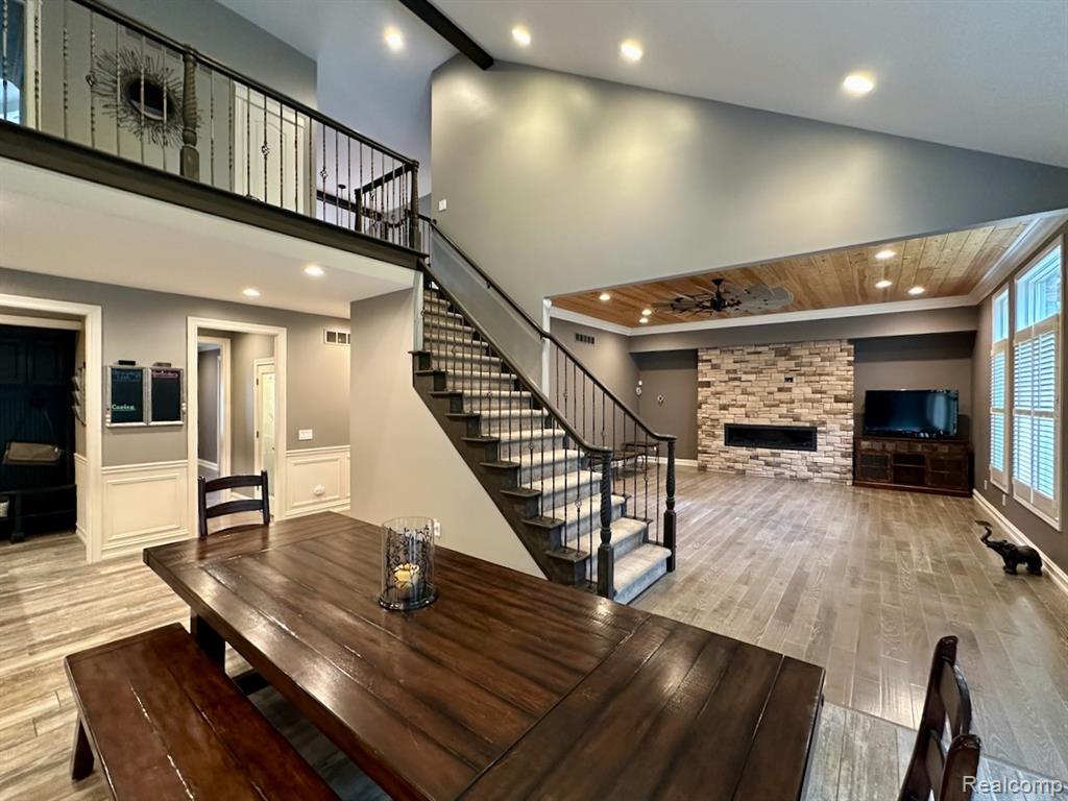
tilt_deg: -0.4
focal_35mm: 14
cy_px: 400
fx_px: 432
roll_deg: +2.2
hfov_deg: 102.1
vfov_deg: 85.7
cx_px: 534
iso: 640
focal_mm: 2.22
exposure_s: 1/60
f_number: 2.2
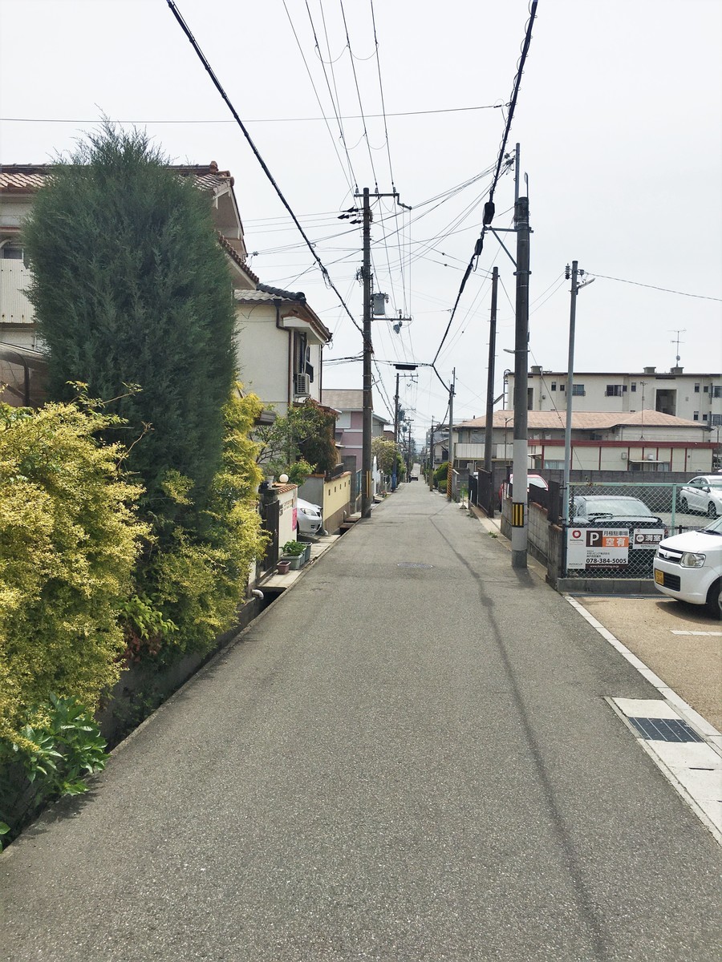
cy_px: 481
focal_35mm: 29
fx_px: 806
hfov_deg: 48.2
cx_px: 361
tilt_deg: -2.0
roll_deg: -1.4
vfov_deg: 61.7
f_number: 2.2
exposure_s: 1/3846
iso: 25
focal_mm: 4.15
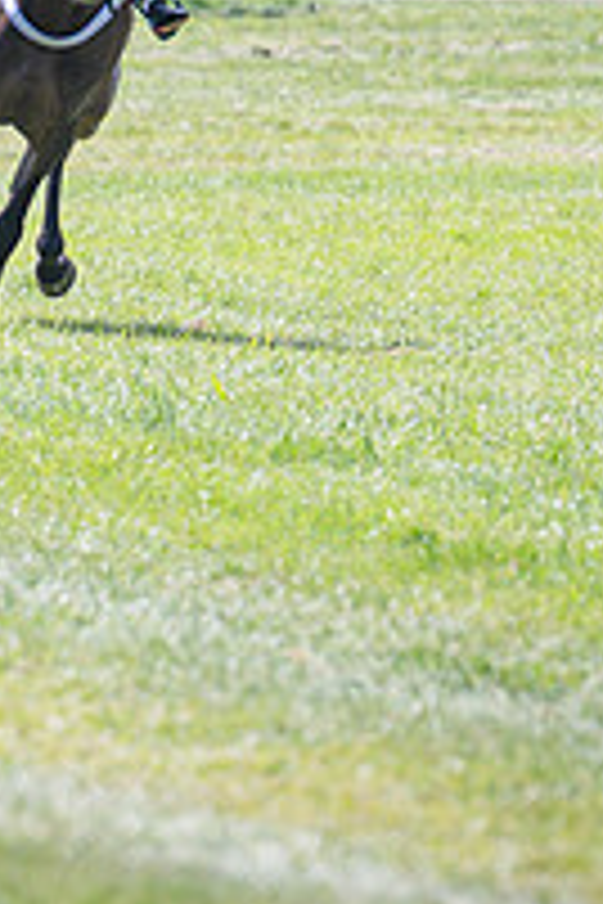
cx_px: -37
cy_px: -111
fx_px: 27158
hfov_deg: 1.3
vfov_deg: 1.9
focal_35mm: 1081
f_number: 2.8
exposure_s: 1/2000
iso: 200
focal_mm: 175
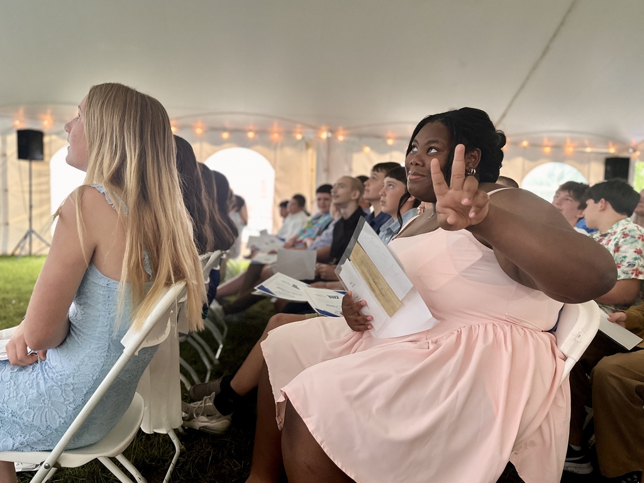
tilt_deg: -1.1
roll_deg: -1.9
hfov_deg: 71.6
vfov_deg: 56.8
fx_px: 446
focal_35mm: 24
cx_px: 322
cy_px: 242
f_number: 1.78
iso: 500
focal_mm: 6.86
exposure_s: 1/60
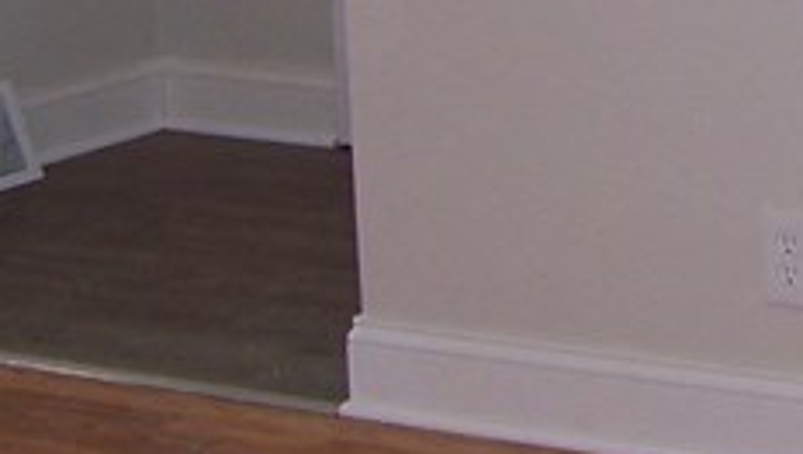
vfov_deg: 6.8
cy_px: -503
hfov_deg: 11.9
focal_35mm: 173
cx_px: 1211
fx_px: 3687
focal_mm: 5.85
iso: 64
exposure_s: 1/125
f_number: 2.8
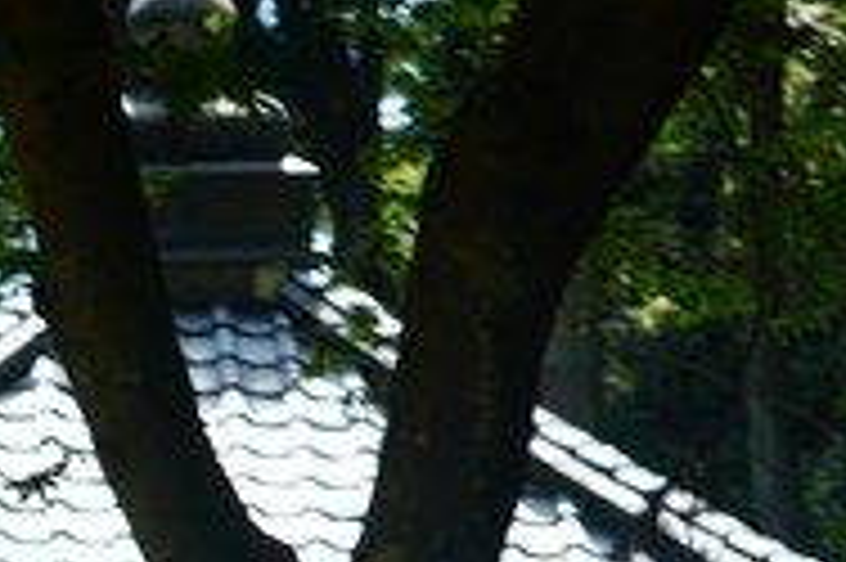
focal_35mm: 251
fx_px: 5893
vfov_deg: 5.4
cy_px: 913
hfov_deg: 8.0
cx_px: -621
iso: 100
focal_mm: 46
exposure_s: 1/100
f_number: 5.6
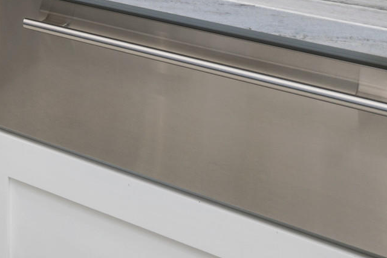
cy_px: -245
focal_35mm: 72
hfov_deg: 20.6
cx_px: -293
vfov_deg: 15.5
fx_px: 774
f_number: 8
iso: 100
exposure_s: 1/4
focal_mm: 16
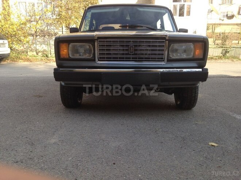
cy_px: 90
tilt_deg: -11.5
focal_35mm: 33
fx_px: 230
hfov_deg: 55.4
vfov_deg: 42.9
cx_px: 120
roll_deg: -1.7
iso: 50
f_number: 2.4
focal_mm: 4.12
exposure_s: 1/387
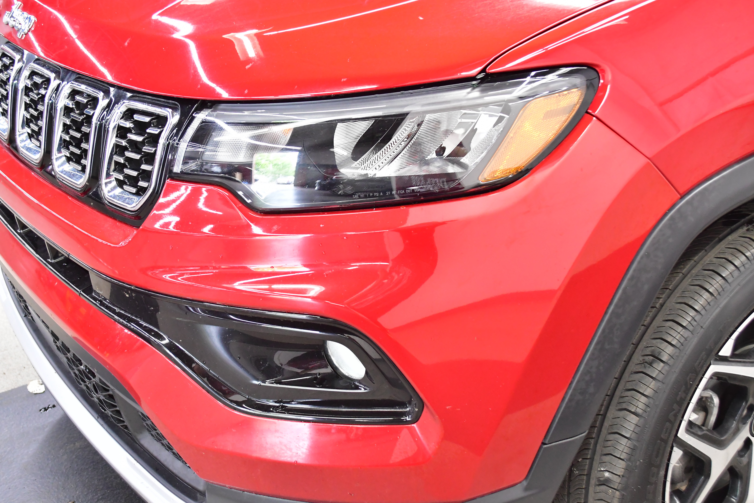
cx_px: 377
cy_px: 252
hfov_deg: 41.1
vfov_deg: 28.1
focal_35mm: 48
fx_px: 1005
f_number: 5.6
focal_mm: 32
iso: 2800
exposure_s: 1/40
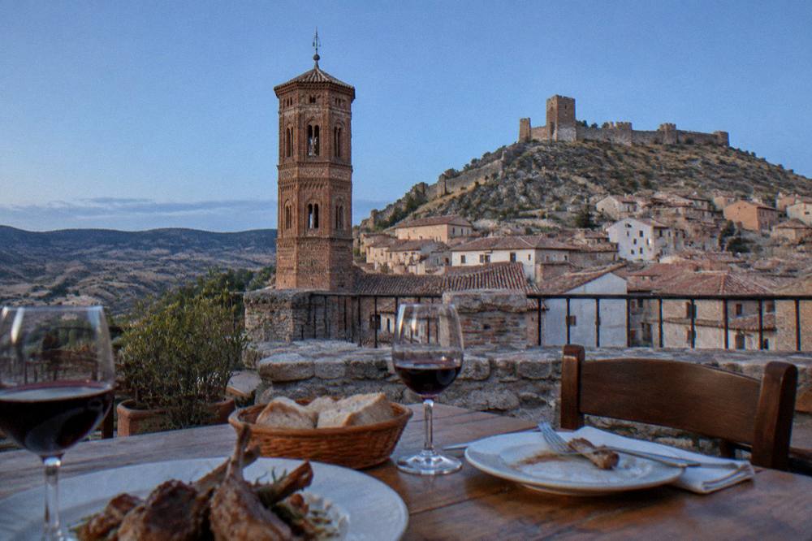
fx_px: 789
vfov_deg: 37.8
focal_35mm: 35
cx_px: 406
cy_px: 270
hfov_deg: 54.5
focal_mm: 35
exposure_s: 1/400
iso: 500
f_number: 9
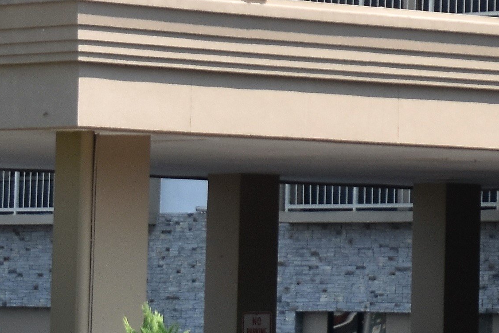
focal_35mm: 280
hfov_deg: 7.2
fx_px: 3877
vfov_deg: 4.9
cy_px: -65
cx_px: 757
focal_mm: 35
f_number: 8
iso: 180
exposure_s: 1/500
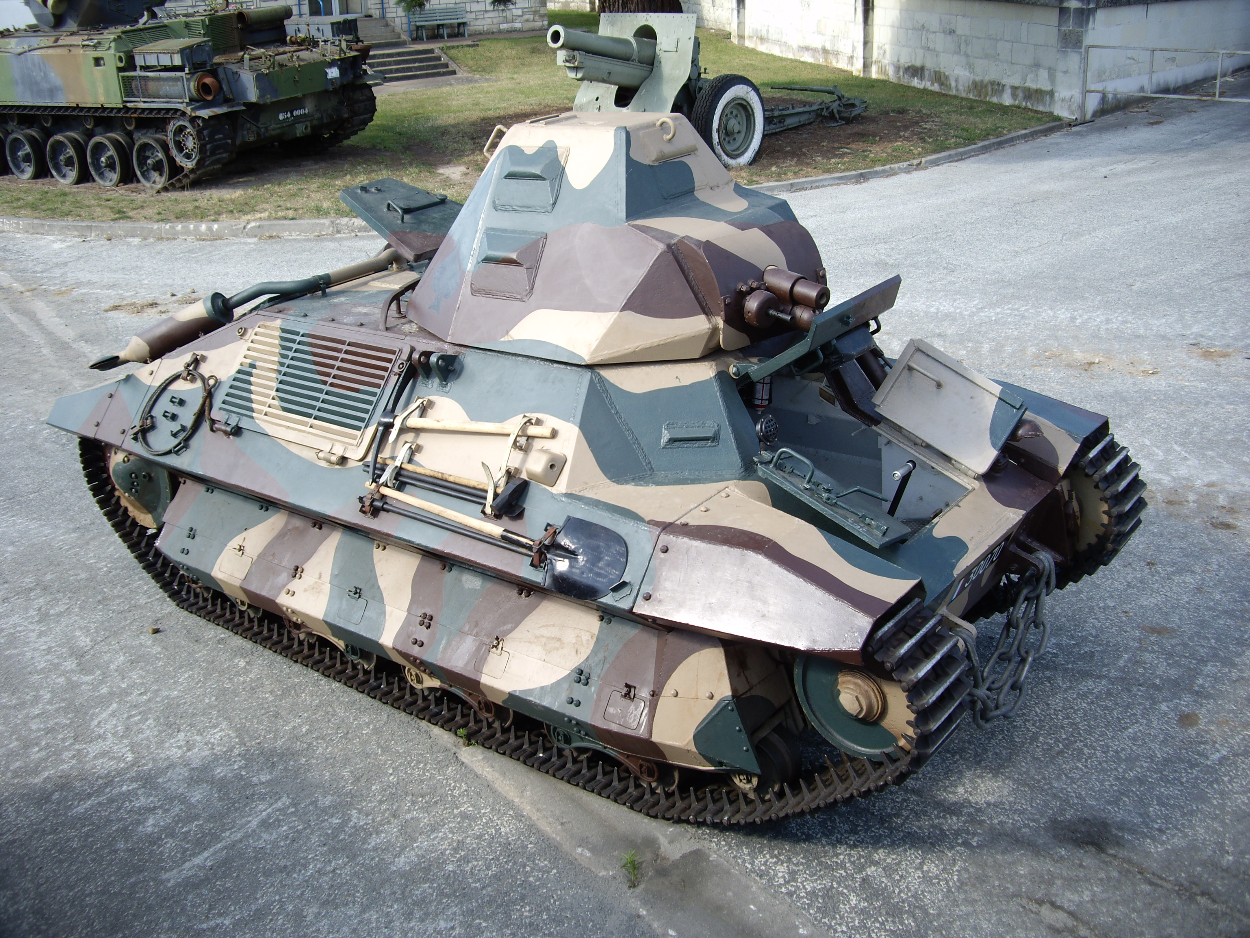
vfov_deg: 37.7
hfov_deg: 49.0
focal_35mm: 38
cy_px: 469
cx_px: 625
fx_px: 1372
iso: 64
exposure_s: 1/200
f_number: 2.8
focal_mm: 7.9
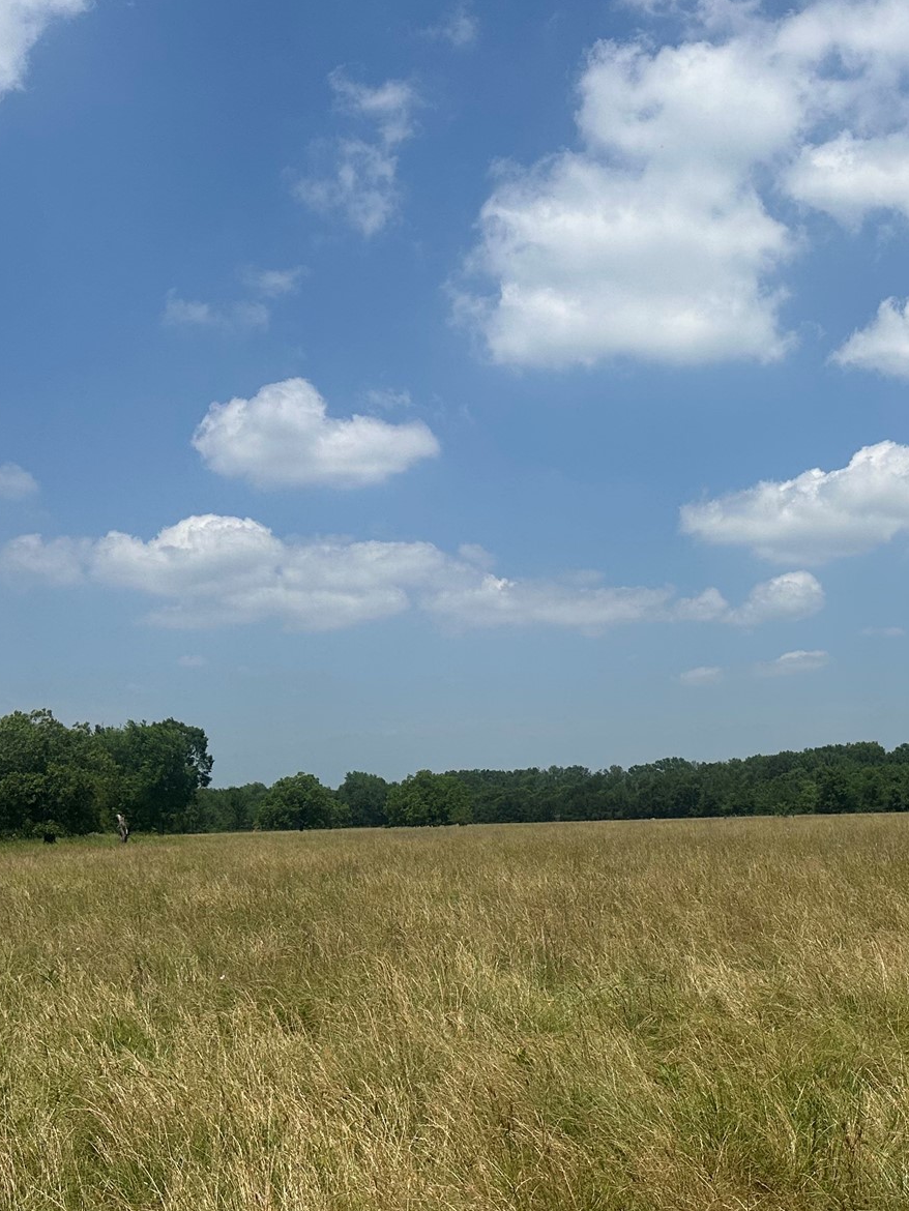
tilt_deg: +3.8
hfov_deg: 33.8
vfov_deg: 44.6
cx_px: 664
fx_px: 1470
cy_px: 706
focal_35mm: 42
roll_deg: +1.6
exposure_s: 1/8929
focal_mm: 6.86
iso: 80
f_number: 1.78
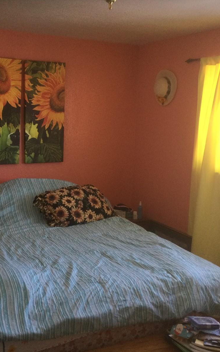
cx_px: 74
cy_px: 176
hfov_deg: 29.0
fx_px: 422
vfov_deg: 45.3
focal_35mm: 44
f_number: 2.4
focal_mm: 3.3
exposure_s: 1/30
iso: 80
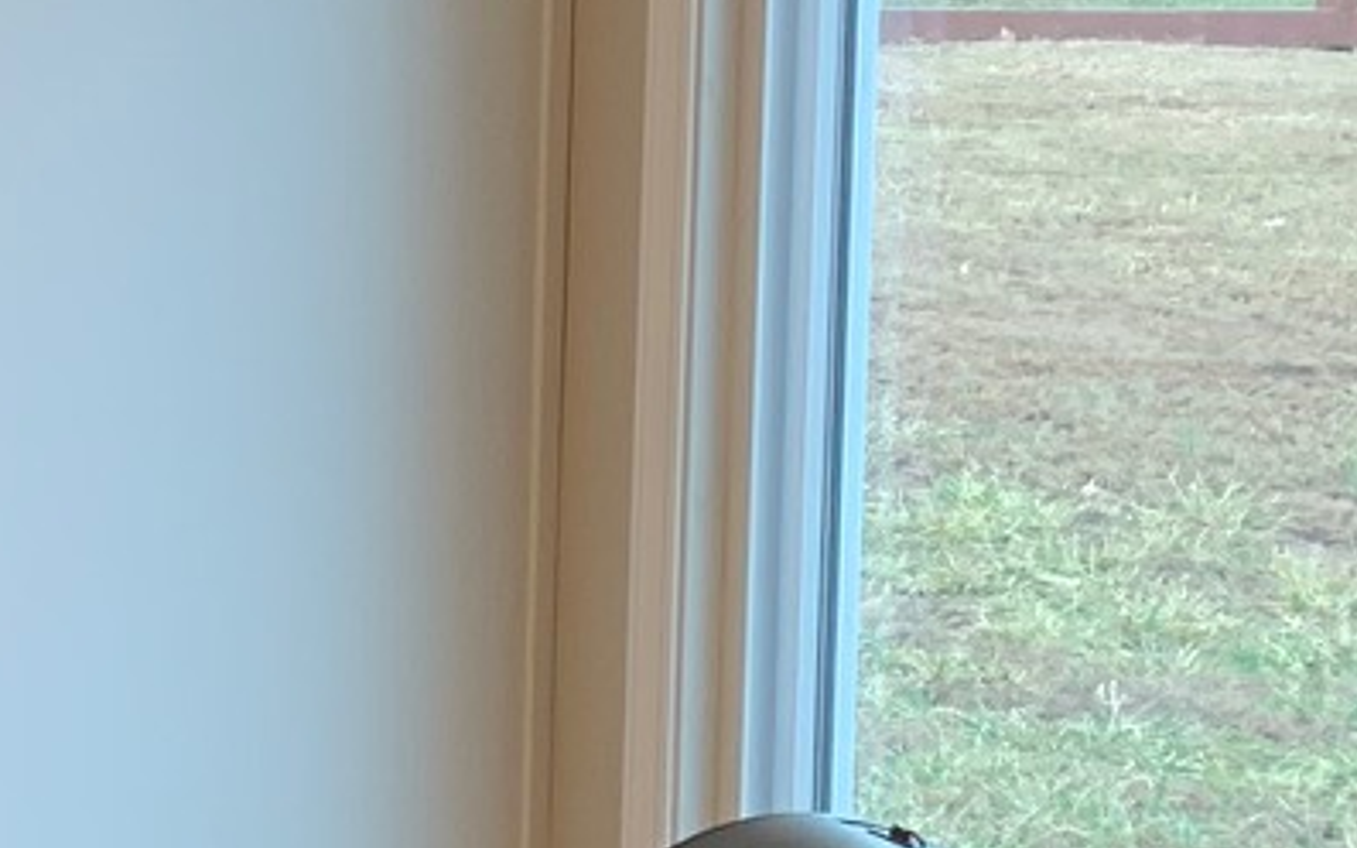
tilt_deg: -3.5
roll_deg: -0.2
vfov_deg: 9.3
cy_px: -10
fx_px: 5177
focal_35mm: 140
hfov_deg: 12.3
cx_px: -1733
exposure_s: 1/60
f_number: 1.8
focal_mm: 4.25
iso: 80
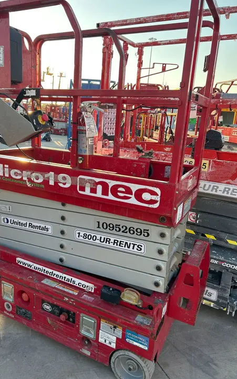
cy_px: 188
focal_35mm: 28
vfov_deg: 66.5
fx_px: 289
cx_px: 94
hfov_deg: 44.3
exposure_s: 1/621
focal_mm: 5.7
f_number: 1.5
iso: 50
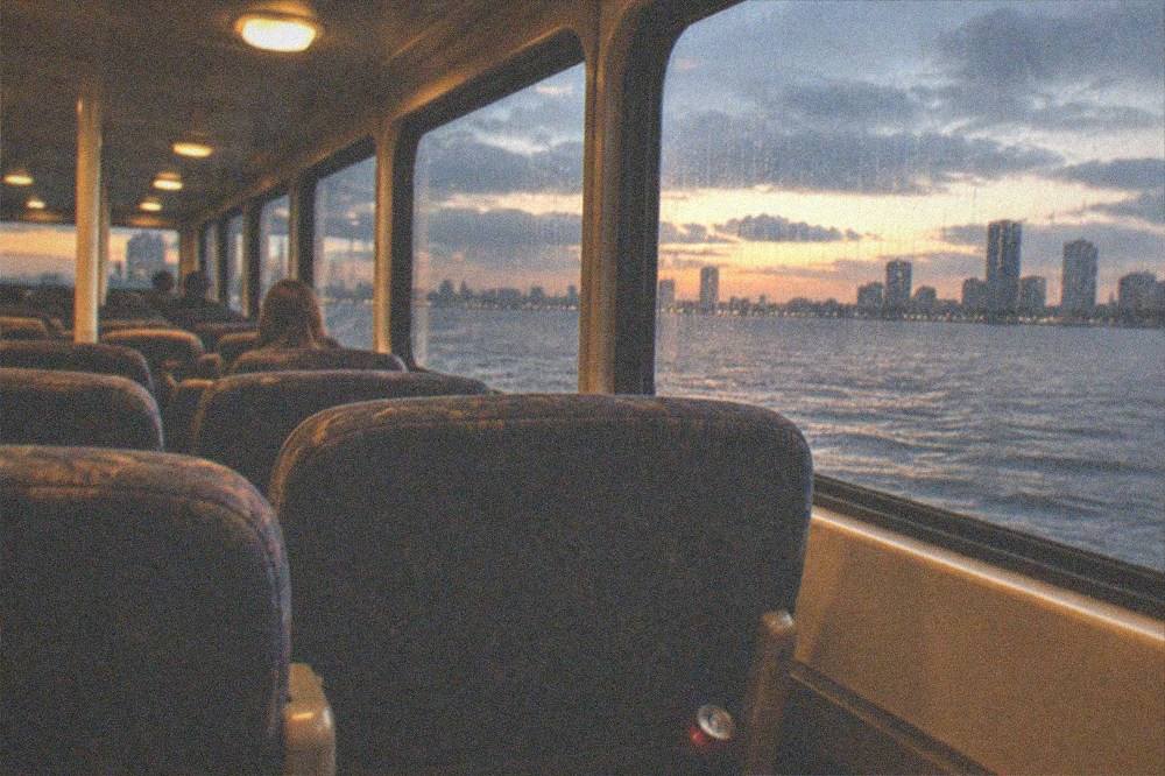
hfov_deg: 48.5
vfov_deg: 33.4
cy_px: 388
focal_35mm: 40
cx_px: 582
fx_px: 1294
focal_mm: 40
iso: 4000
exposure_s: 1/125
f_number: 2.8
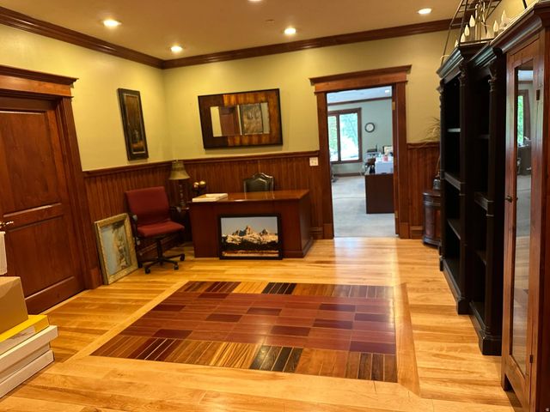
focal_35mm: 24
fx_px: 381
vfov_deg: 56.8
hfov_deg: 71.6
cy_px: 206
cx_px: 275
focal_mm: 6.86
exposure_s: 1/60
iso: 250
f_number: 1.78
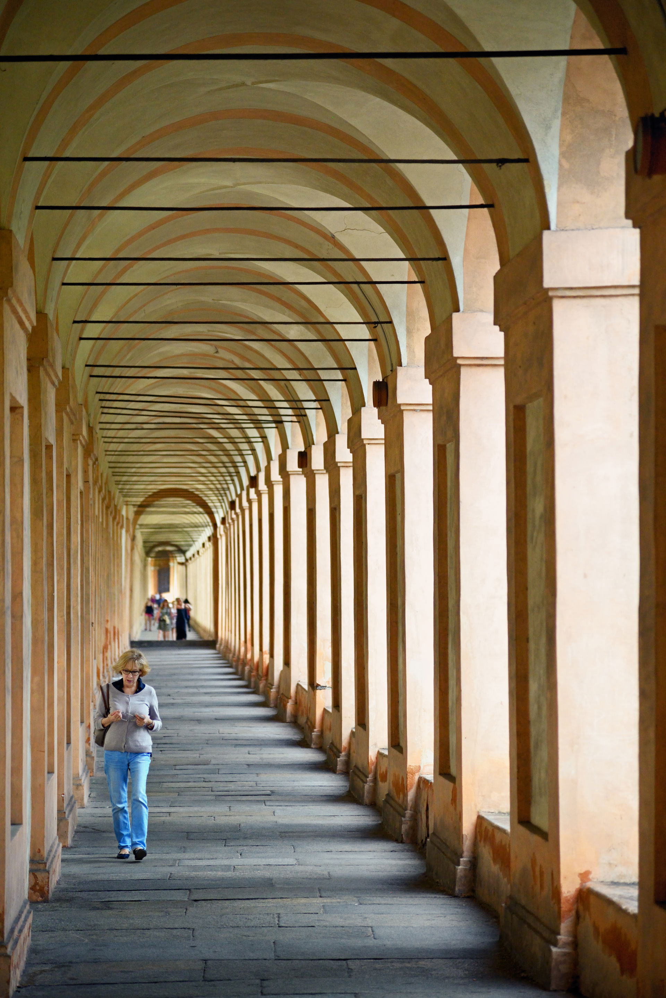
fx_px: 3327
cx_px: 333
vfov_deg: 17.1
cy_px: 499
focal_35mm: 120
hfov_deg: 11.4
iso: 1800
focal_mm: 120
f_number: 4
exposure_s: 1/800
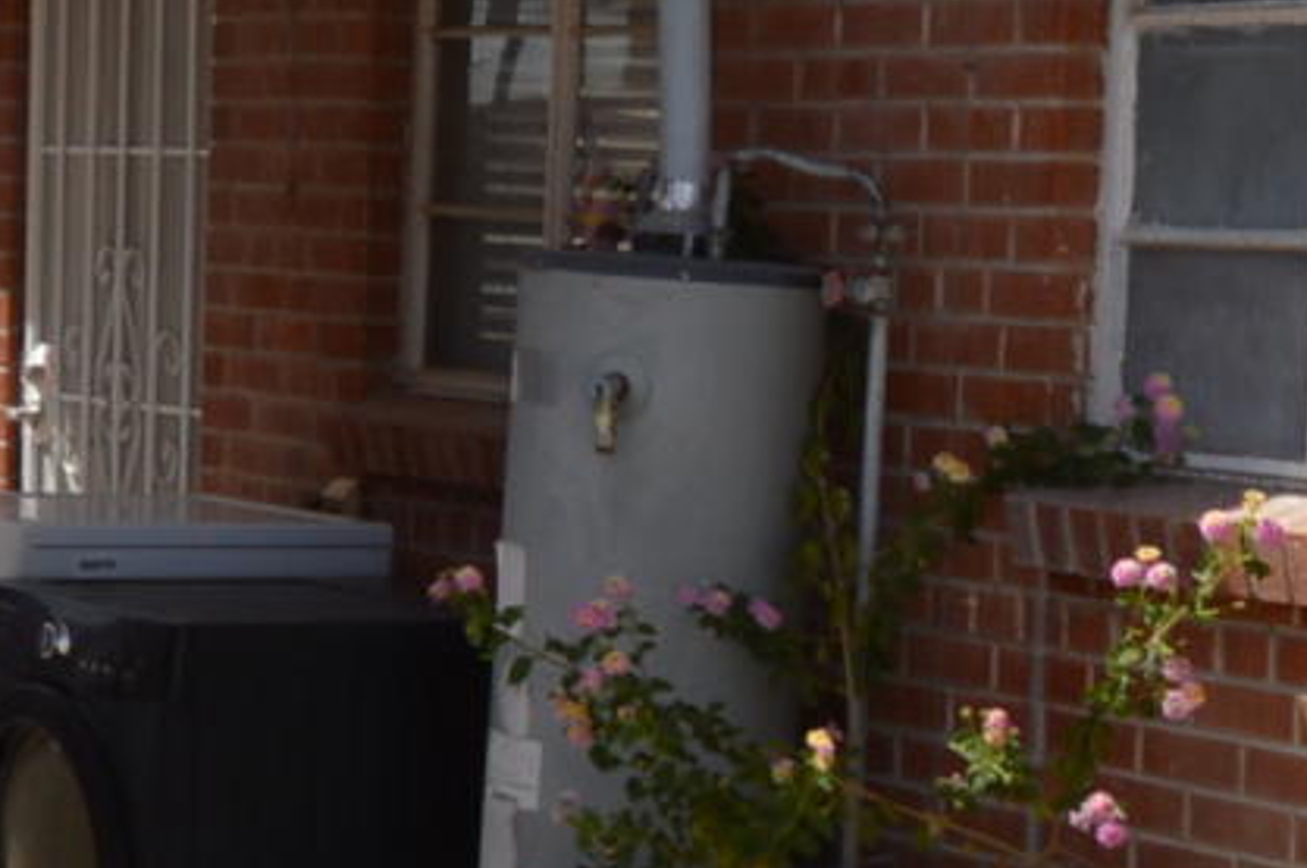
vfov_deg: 12.6
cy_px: 642
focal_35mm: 108
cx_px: 1357
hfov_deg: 18.4
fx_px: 3916
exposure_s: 1/200
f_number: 9
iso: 100
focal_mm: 10
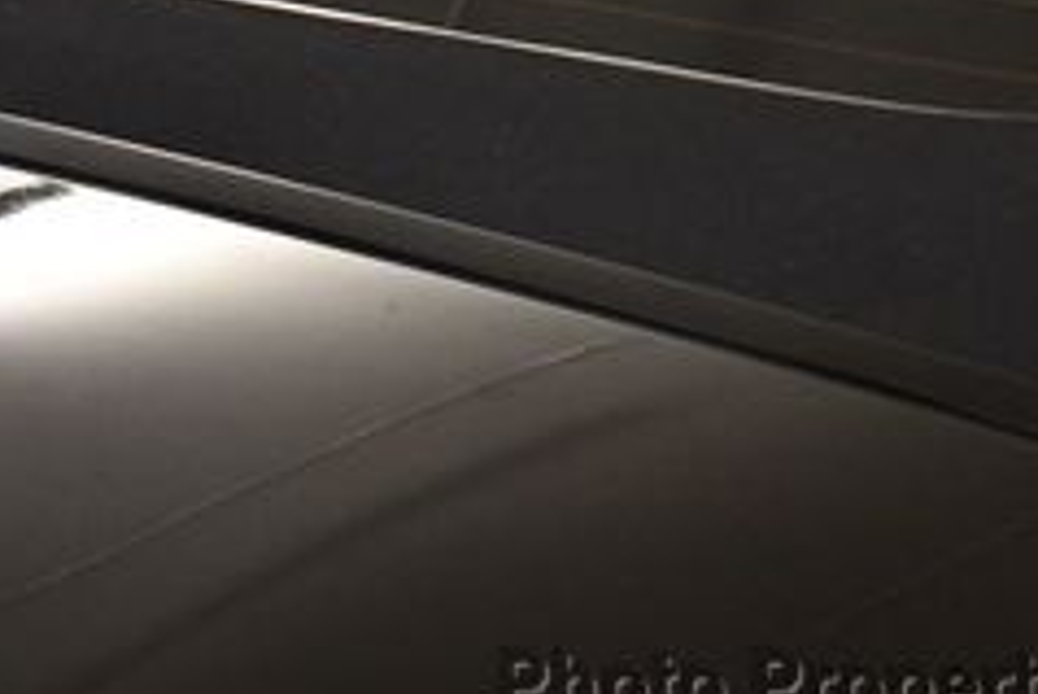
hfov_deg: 8.5
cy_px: -166
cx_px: 445
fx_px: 6982
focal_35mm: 242
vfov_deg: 5.7
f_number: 5
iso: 1250
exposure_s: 1/125
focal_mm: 45
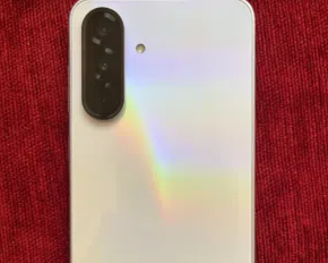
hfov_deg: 51.5
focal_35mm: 35
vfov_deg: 41.2
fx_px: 340
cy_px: 190
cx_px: 164
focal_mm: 5.1
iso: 40
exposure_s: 1/122
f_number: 1.6
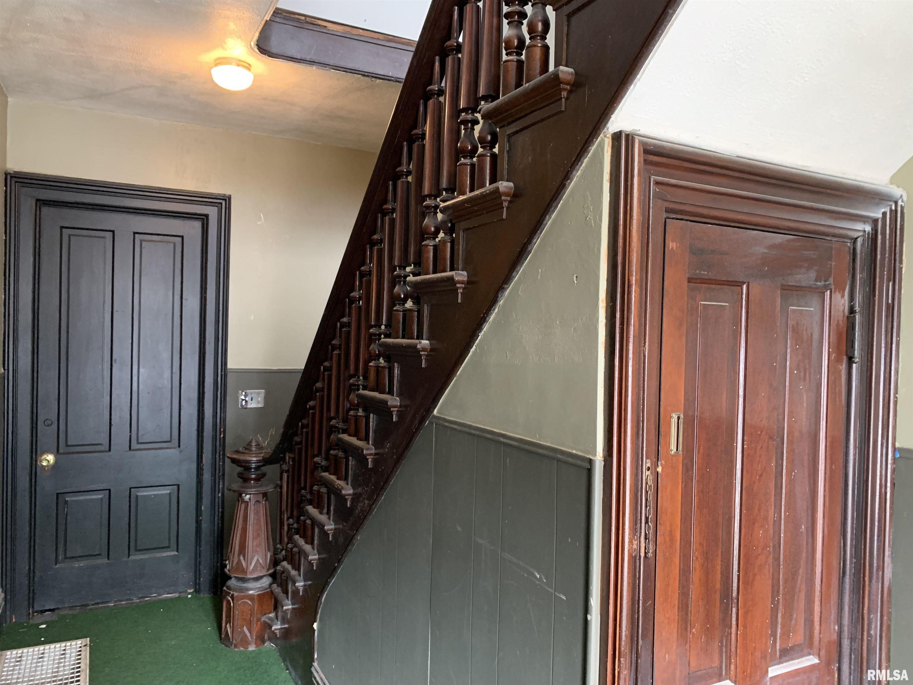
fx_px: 686
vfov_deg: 53.1
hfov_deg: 67.3
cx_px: 456
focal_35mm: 26
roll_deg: -2.2
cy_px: 342
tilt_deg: +0.2
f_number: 1.8
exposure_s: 1/30
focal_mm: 4.25
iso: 320
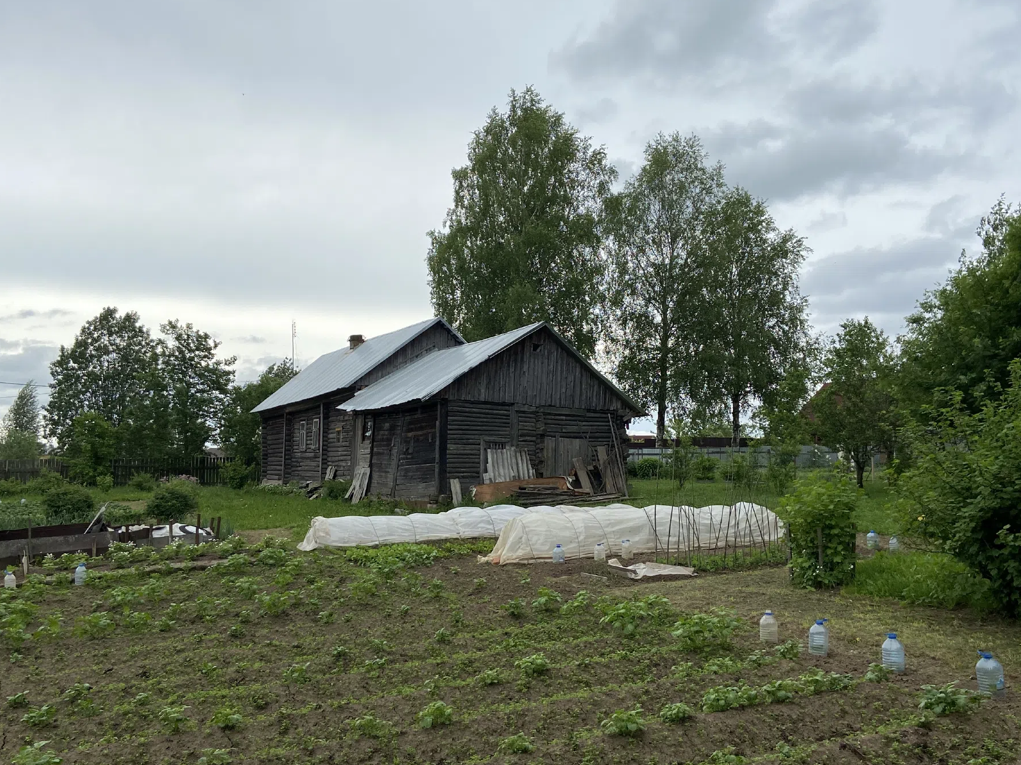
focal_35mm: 35
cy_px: 398
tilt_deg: +4.7
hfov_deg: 52.6
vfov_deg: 40.7
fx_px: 1032
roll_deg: -0.1
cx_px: 500
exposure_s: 1/2183
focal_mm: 4.25
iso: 32
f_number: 1.8
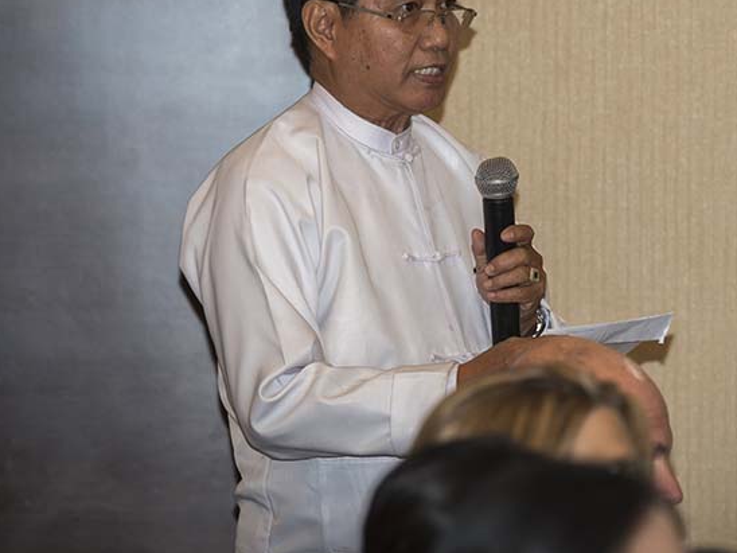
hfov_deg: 5.9
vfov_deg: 4.4
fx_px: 7175
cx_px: 596
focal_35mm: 337
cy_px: 137
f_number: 5.6
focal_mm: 200
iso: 800
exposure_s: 1/60
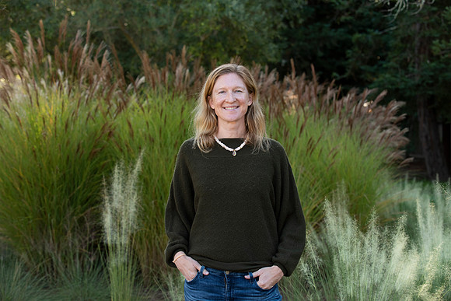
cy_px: 150
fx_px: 1002
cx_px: 226
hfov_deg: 25.4
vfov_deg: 17.1
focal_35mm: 80
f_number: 5
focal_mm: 80
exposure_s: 1/250
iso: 500
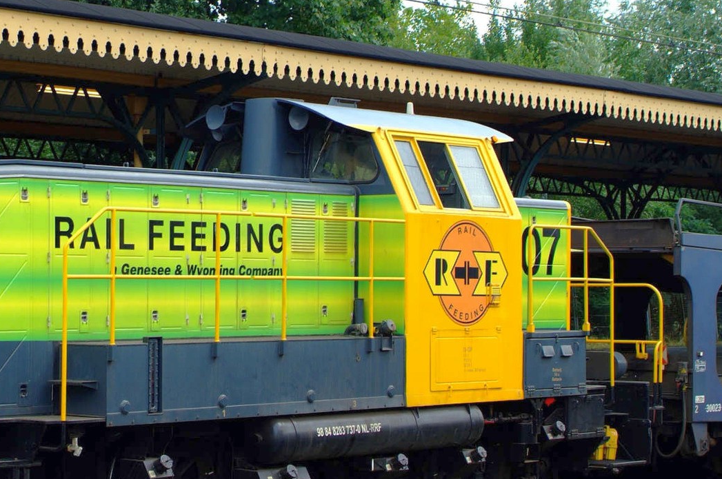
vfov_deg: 15.5
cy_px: 264
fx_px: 1762
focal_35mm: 88
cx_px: 145
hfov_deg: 22.8
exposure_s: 1/250
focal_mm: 32
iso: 200
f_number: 4.8
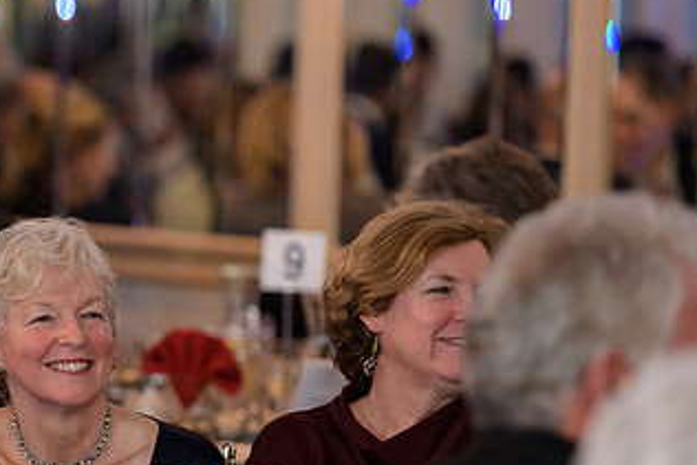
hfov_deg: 6.4
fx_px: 6217
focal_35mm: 321
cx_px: 99
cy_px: 358
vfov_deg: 4.3
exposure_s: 1/125
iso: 1000
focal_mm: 175
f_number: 3.2
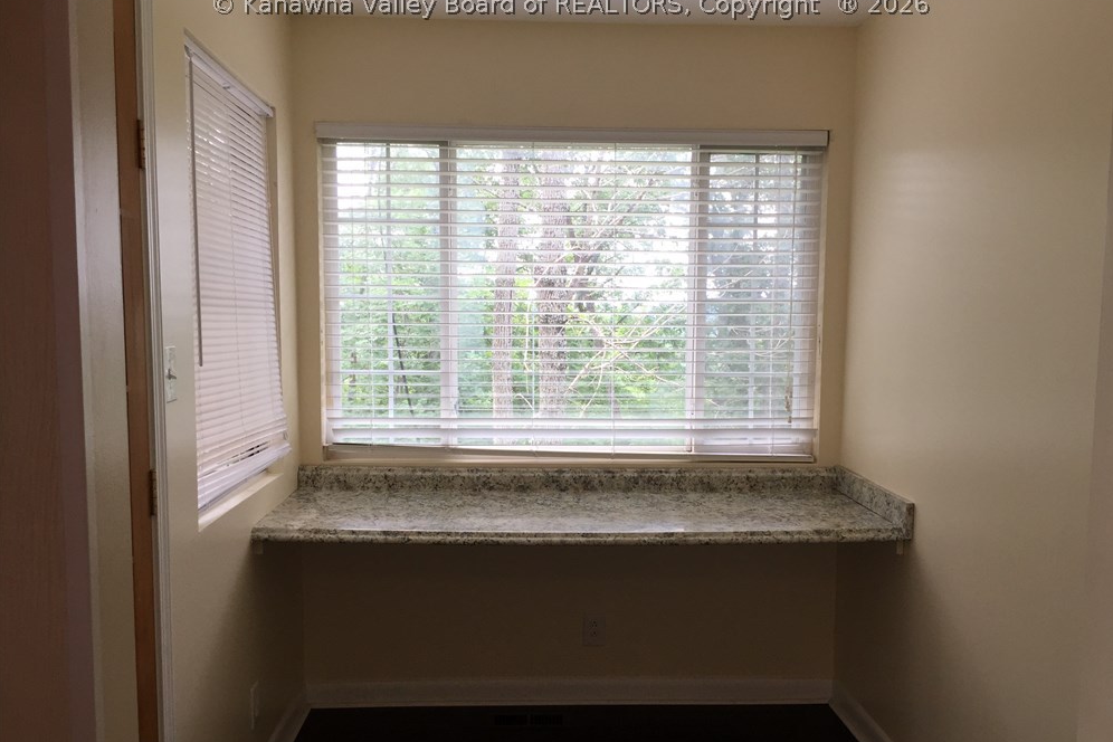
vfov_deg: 42.3
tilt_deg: -4.6
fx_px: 958
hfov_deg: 60.3
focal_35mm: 31
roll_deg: -1.6
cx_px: 570
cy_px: 412
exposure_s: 1/120
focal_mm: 4.15
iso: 50
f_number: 2.2
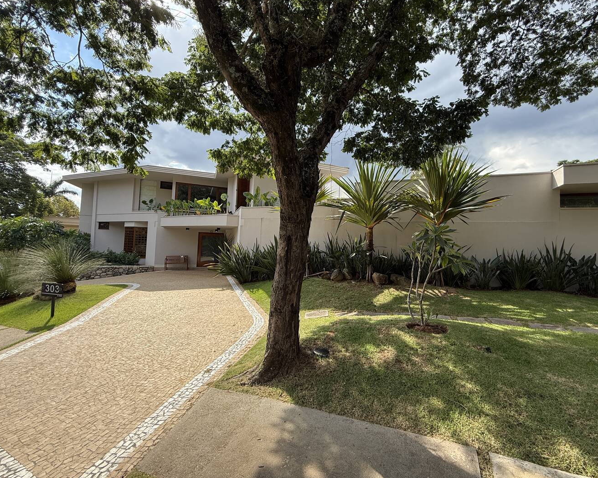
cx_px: 317
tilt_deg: +3.4
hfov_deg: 96.7
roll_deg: -2.5
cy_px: 233
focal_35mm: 15
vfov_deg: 84.0
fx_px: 265
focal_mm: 2.22
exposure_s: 1/734
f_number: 2.2
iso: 64
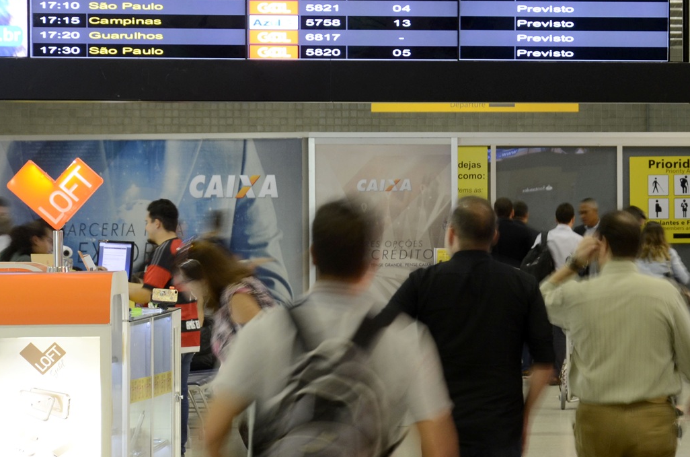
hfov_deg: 7.7
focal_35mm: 269
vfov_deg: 5.1
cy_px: 147
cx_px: 558
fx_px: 5144
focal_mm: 92
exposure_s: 1/4
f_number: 9
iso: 400
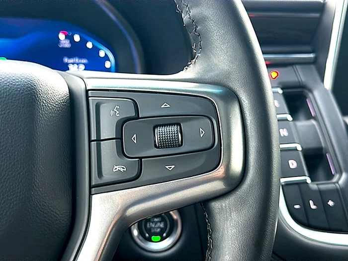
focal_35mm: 40
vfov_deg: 36.0
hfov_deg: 46.8
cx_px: 174
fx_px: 402
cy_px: 130
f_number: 1.78
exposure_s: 1/40
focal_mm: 6.86
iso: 125
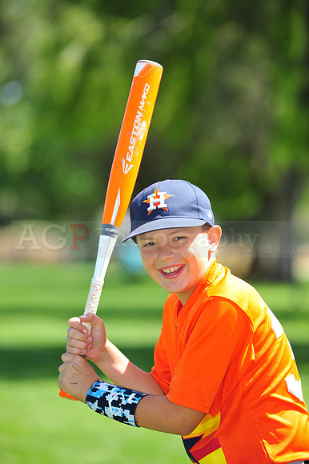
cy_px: 232
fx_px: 2578
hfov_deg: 6.9
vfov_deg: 10.3
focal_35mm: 200
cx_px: 154
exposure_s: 1/640
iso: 200
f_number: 4.5
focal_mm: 200
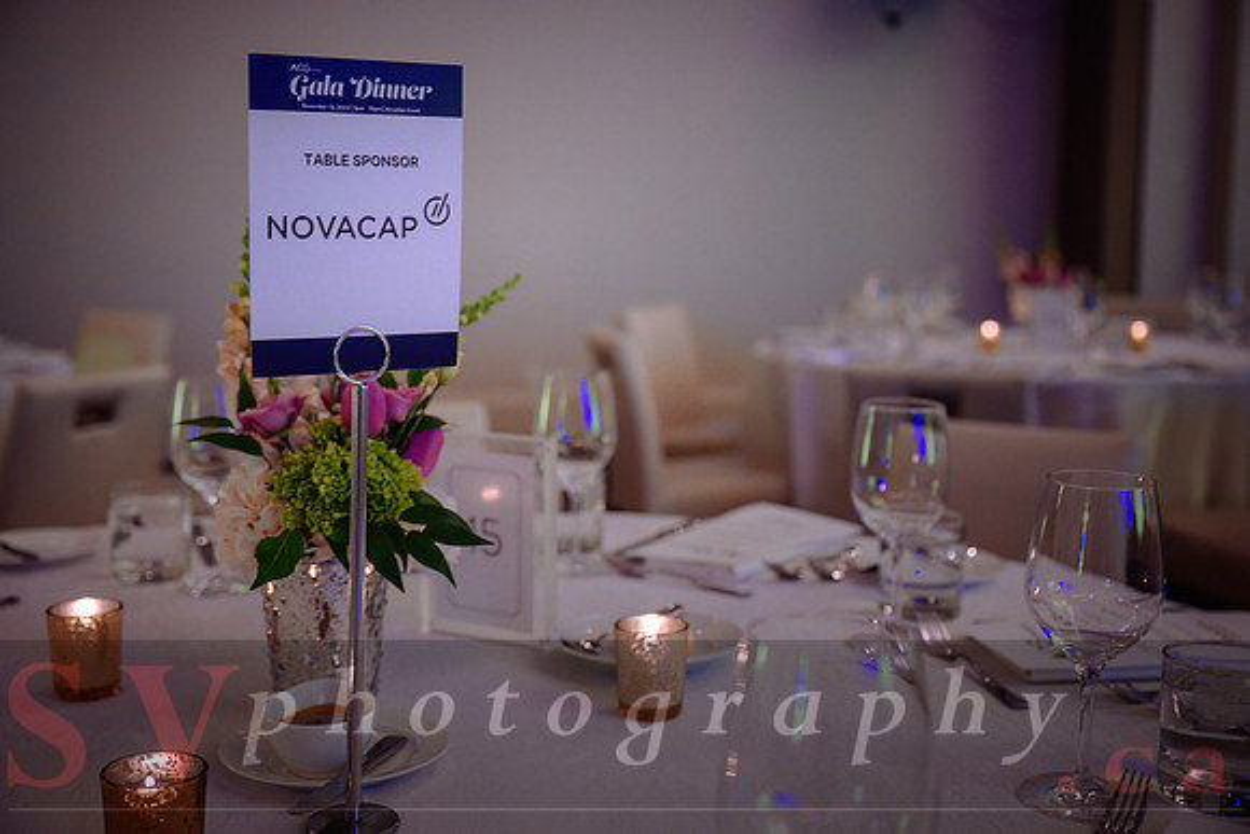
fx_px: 1459
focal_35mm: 42
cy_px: 417
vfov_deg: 31.9
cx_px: 625
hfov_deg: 46.4
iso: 800
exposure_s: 1/40
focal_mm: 42
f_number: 3.5
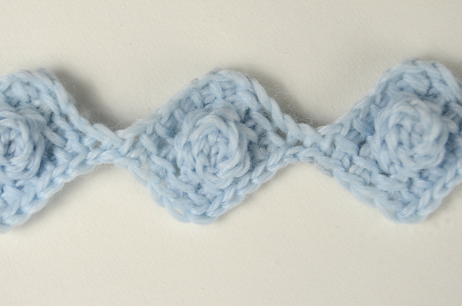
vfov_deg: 16.5
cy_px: 153
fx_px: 1057
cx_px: 231
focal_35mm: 82
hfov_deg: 24.7
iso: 400
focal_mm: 55
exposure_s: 1/125
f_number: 9
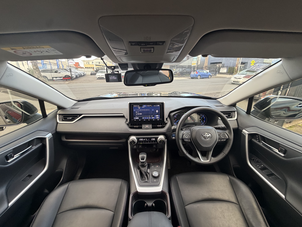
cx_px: 151
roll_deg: +0.0
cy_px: 114
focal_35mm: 14
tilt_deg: -19.1
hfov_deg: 102.1
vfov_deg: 85.7
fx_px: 122
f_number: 2.2
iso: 200
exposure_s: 1/121
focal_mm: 2.22
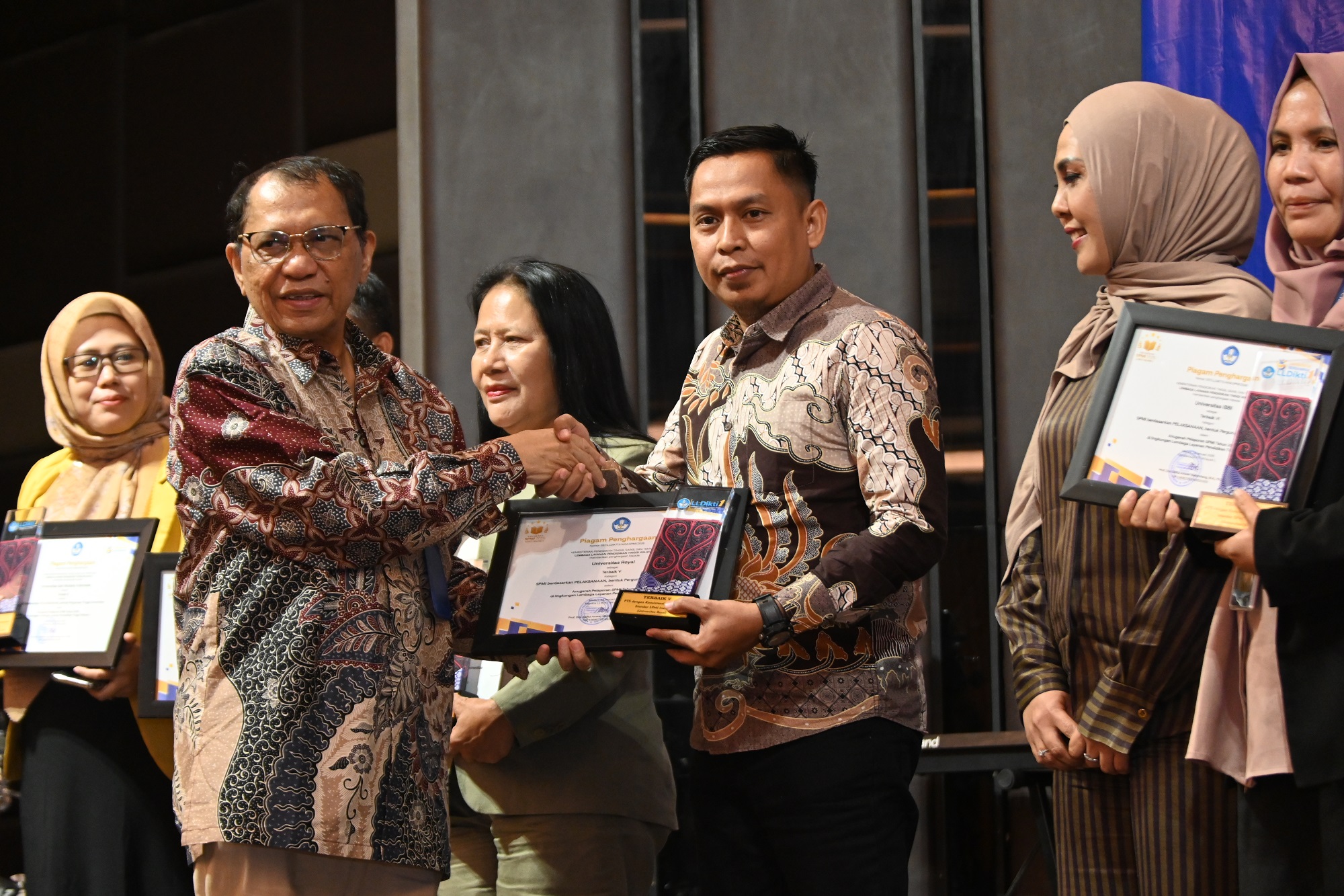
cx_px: 672
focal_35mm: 188
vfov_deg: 7.3
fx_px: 6999
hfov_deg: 11.0
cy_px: 448
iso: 2000
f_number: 5.3
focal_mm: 125
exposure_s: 1/80
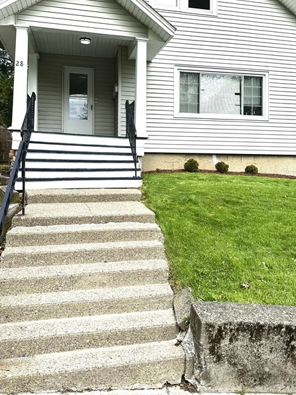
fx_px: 354
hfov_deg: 45.4
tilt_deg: +1.3
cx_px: 150
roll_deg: -0.7
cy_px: 161
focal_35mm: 31
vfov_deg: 58.0
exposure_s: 1/3356
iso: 80
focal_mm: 6.86
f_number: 1.78
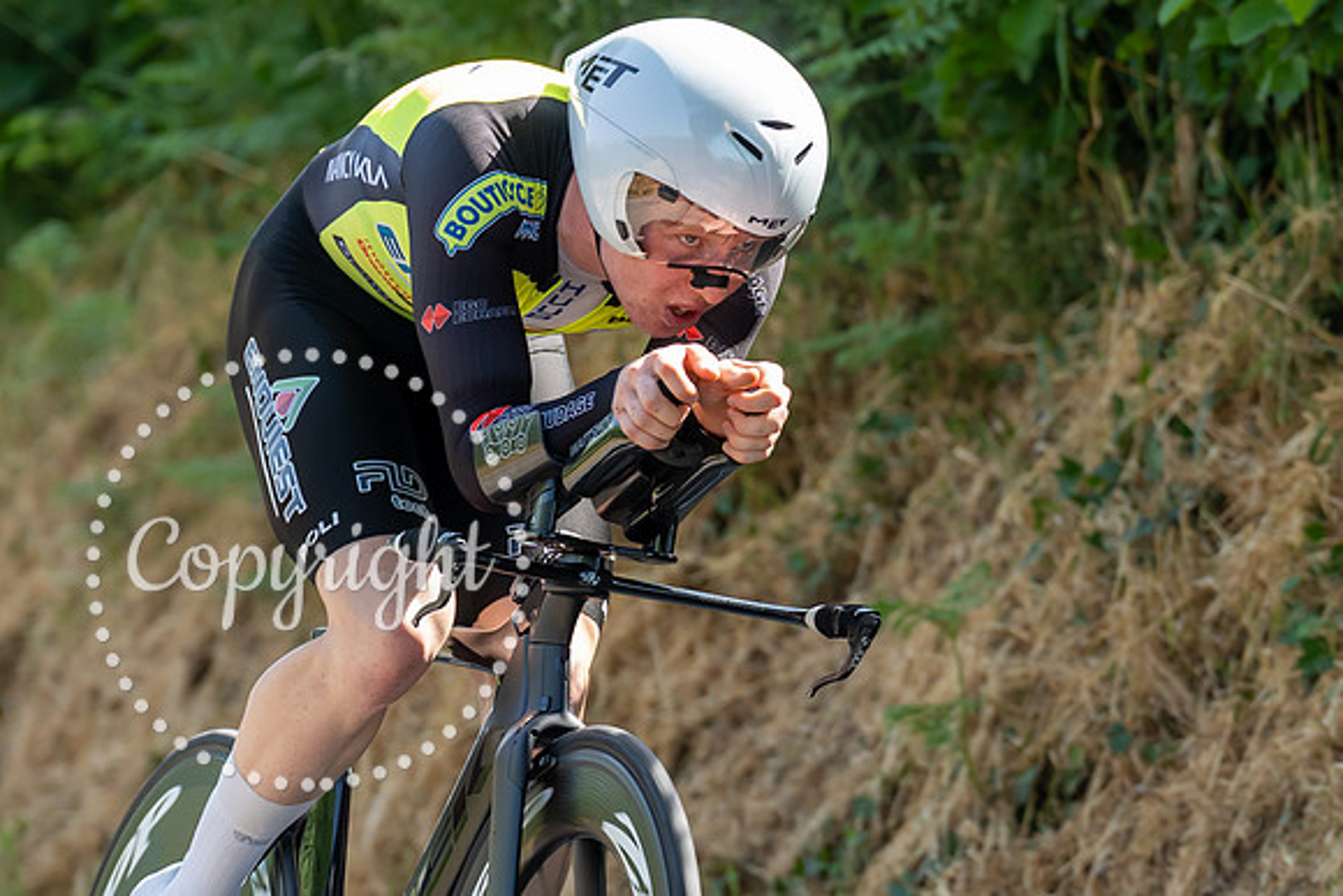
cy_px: 611
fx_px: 16854
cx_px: 664
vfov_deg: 3.0
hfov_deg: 4.6
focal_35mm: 452
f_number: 3.5
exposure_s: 1/1000
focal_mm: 200
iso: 640
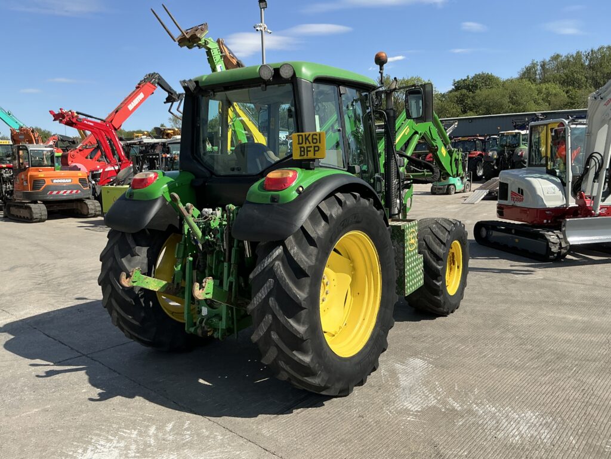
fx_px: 494
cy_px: 230
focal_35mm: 28
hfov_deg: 63.4
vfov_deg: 49.7
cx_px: 306
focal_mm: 3
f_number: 1.8
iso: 25
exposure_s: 1/1412
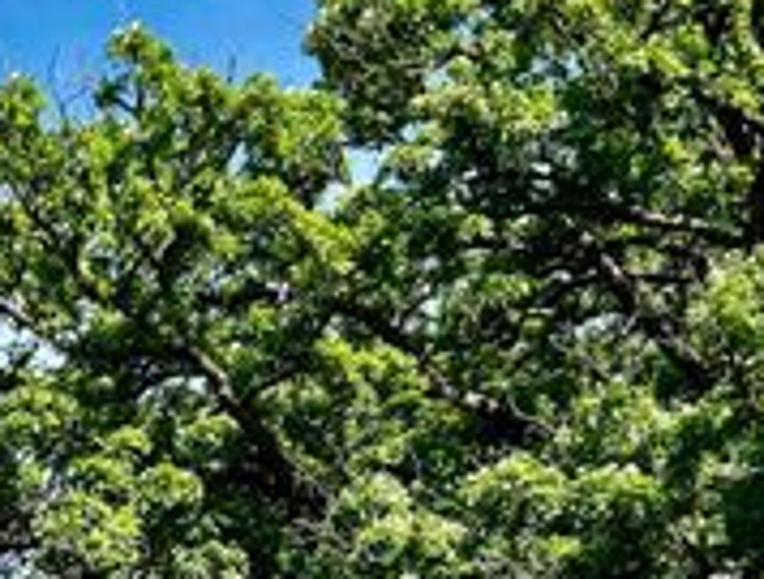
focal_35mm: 73
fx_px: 1618
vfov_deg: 19.6
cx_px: -227
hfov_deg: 23.5
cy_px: 613
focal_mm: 5.7
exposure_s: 1/3257
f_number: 1.5
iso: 50
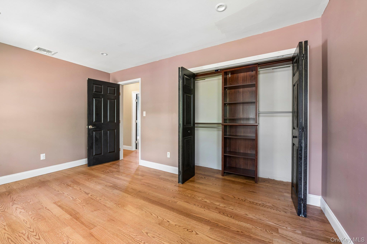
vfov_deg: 81.2
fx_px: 143
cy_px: 122
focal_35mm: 14
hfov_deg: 104.3
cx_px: 184
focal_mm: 14
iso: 400
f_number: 8
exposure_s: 1/2.5
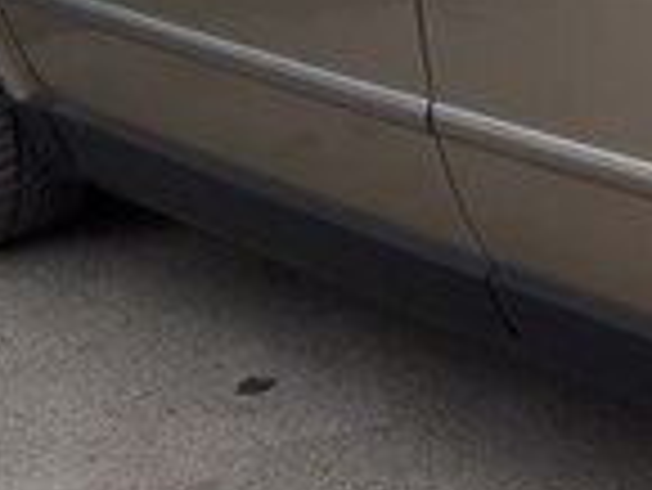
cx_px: 1214
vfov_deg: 11.9
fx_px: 2319
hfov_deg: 14.0
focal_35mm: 123
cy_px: 7
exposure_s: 1/380
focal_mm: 3.6
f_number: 1.9
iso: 40
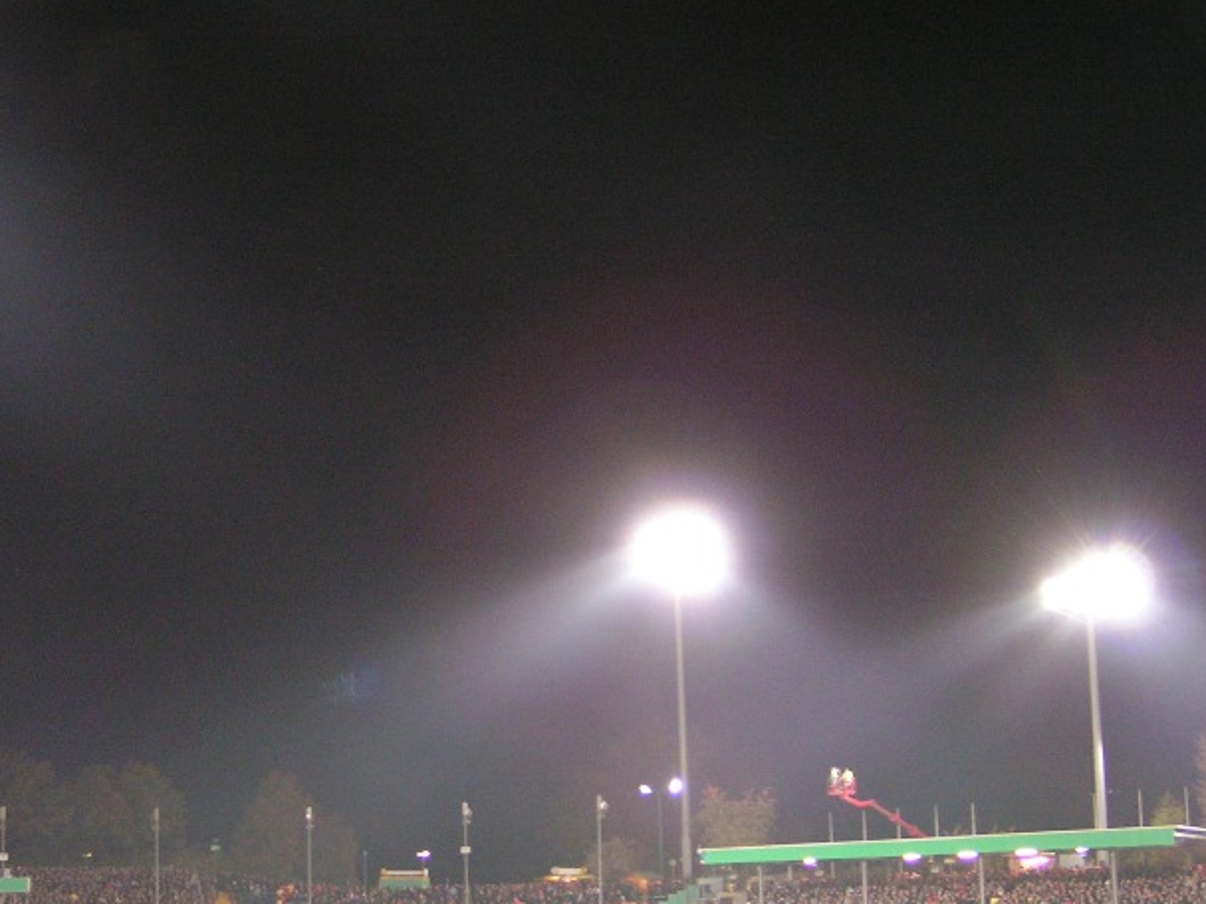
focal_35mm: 50
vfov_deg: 29.0
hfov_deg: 37.9
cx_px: 444
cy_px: 583
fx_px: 1742
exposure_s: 1/15
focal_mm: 5.8
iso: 200
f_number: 2.8
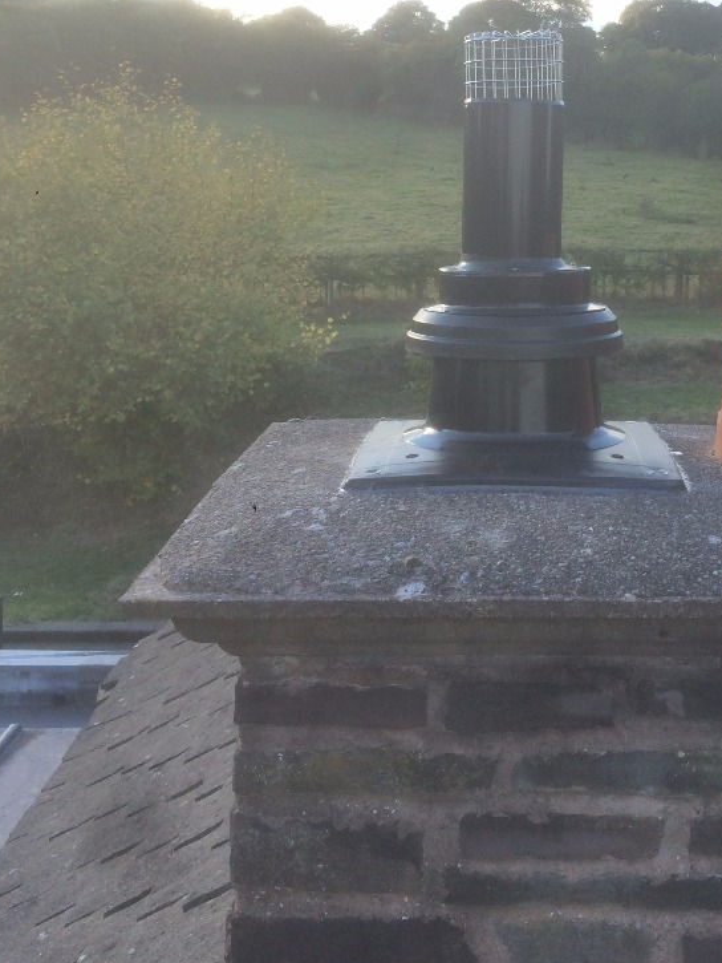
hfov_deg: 29.8
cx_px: 543
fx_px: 1334
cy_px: 232
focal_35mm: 48
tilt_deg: -2.3
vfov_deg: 38.6
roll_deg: -0.5
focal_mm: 4.15
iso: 32
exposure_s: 1/323
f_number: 2.2
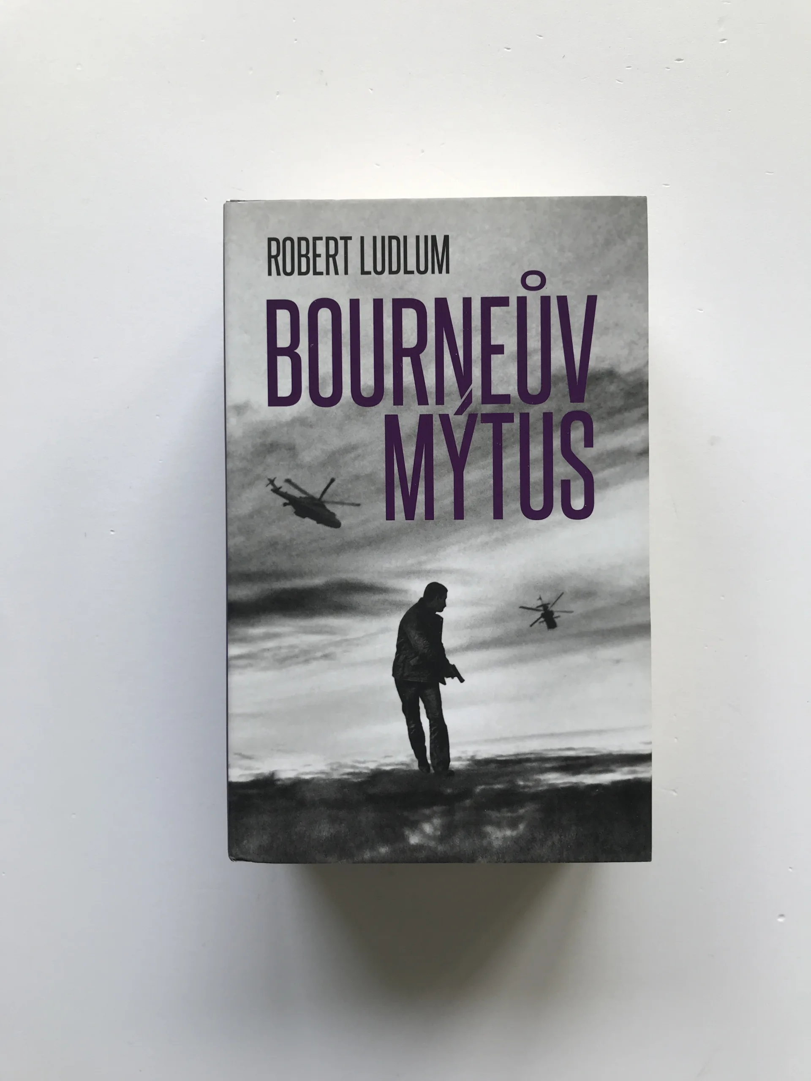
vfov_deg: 63.4
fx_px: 875
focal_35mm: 28
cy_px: 540
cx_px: 406
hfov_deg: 49.7
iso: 20
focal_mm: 3.99
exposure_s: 1/100
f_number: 1.8
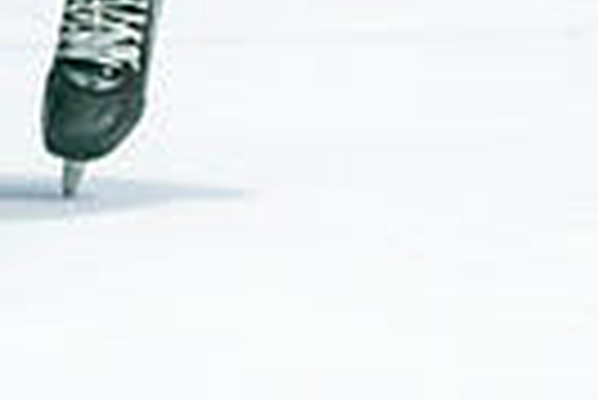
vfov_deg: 0.8
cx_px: 124
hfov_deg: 1.2
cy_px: -452
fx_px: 27604
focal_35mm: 1660
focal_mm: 200
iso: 500
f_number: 2.8
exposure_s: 1/640
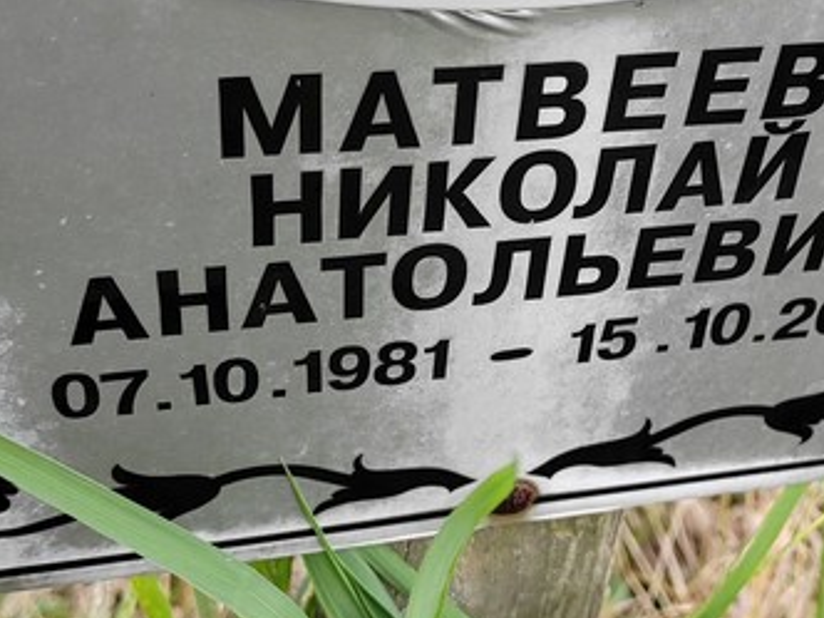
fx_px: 1547
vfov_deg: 22.6
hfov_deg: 29.5
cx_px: 593
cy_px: 305
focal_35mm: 65
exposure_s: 1/180
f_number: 1.9
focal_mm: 5.52
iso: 100
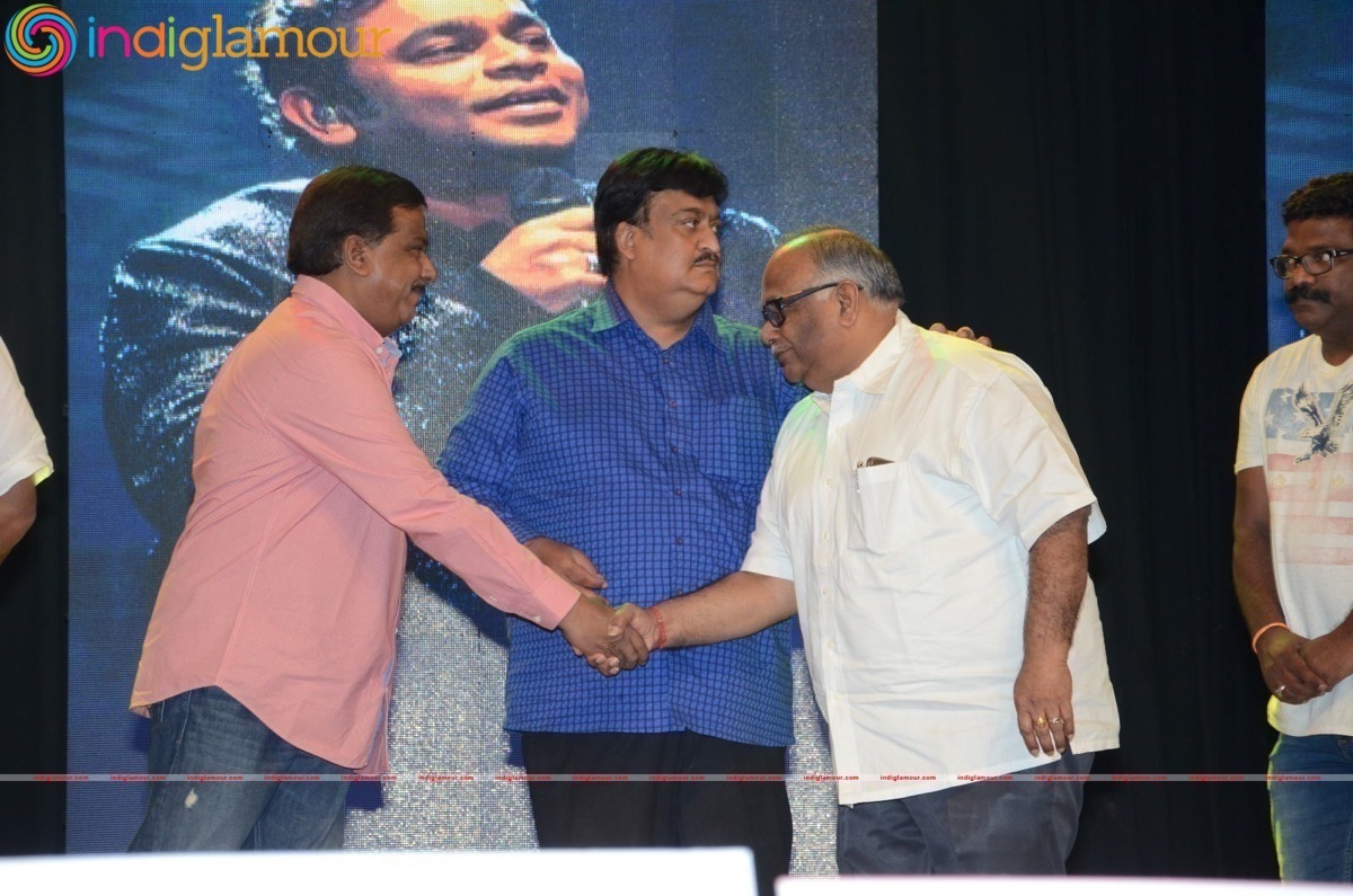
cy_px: 448
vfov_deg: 8.7
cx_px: 676
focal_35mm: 158
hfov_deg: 13.1
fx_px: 5908
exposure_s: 1/125
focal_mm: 105
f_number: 5.6
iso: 1000
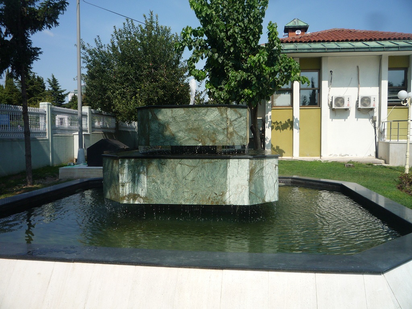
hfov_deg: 60.0
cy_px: 154
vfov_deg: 46.8
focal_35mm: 30
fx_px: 357
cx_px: 206
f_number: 5.6
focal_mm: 5.2
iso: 100
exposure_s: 1/400
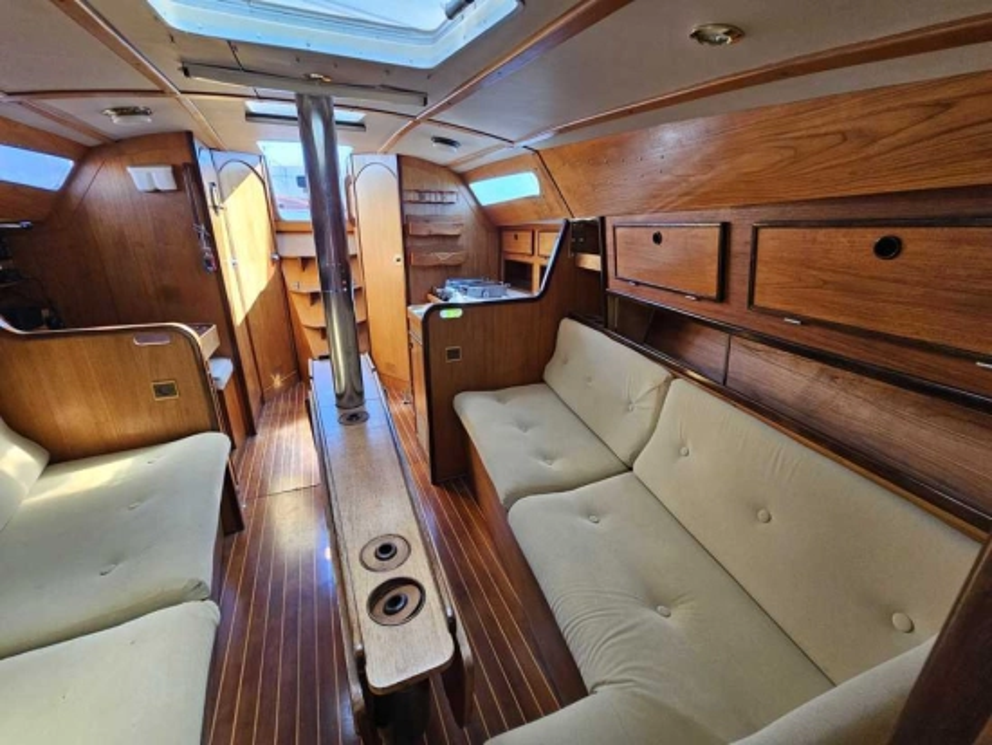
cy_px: 372
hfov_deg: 106.2
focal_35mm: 13
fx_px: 373
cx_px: 496
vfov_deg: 90.0
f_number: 2.2
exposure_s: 1/190
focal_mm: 2.2
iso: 160
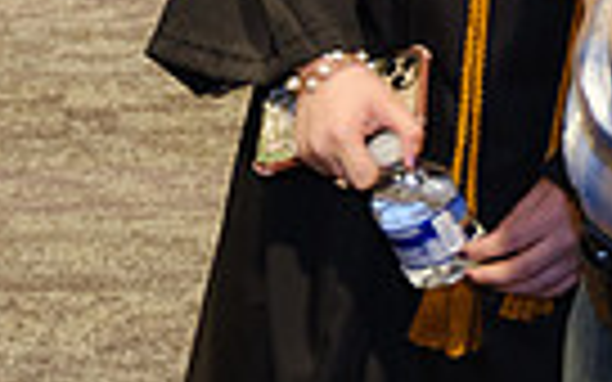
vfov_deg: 8.1
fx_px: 2535
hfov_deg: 13.7
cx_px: 130
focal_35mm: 152
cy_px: -456
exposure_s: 1/60
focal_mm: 23.4
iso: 1600
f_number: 2.8
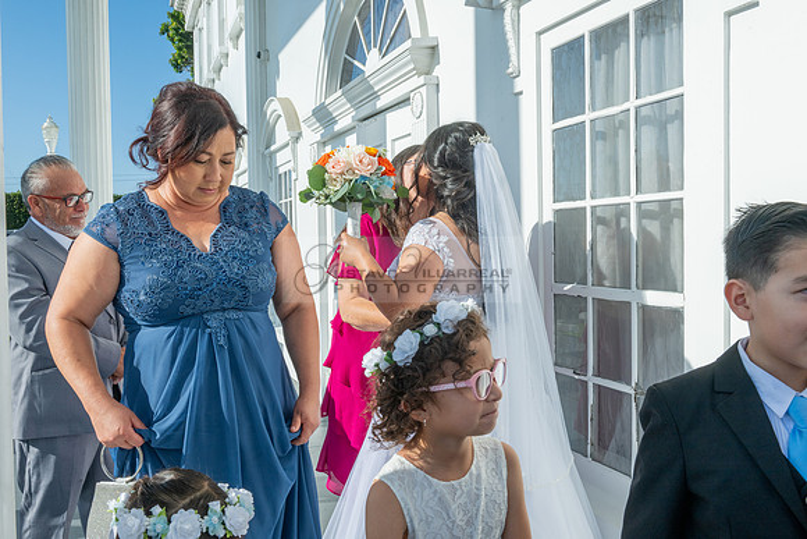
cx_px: 404
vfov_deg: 41.1
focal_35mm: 32
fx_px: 717
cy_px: 270
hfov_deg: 58.7
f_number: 18
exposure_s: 1/200
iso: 250
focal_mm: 32
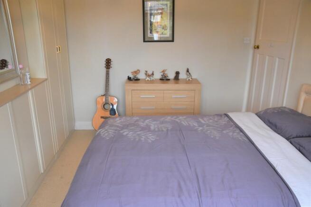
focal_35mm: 27
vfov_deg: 48.0
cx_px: 156
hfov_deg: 67.4
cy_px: 104
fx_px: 233
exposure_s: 1/250
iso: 800
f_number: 3.5
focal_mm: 18
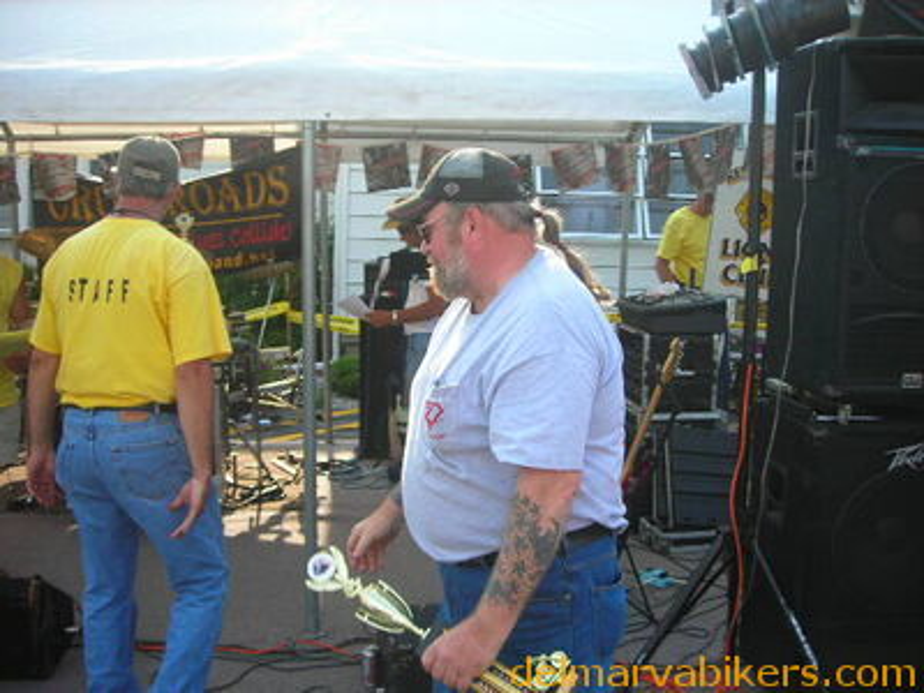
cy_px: 346
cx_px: 462
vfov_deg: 37.7
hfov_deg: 49.0
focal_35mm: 38
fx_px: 1014
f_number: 3.2
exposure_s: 1/202
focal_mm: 6.3
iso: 50
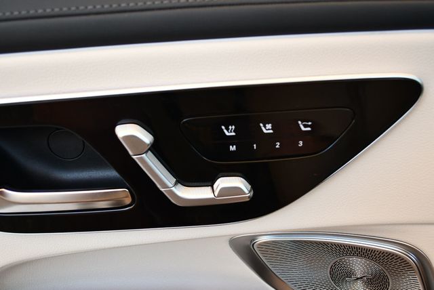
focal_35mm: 36
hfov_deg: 53.1
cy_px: 145
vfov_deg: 36.9
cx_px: 217
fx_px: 434
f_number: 3.5
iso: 500
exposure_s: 1/250
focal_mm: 18
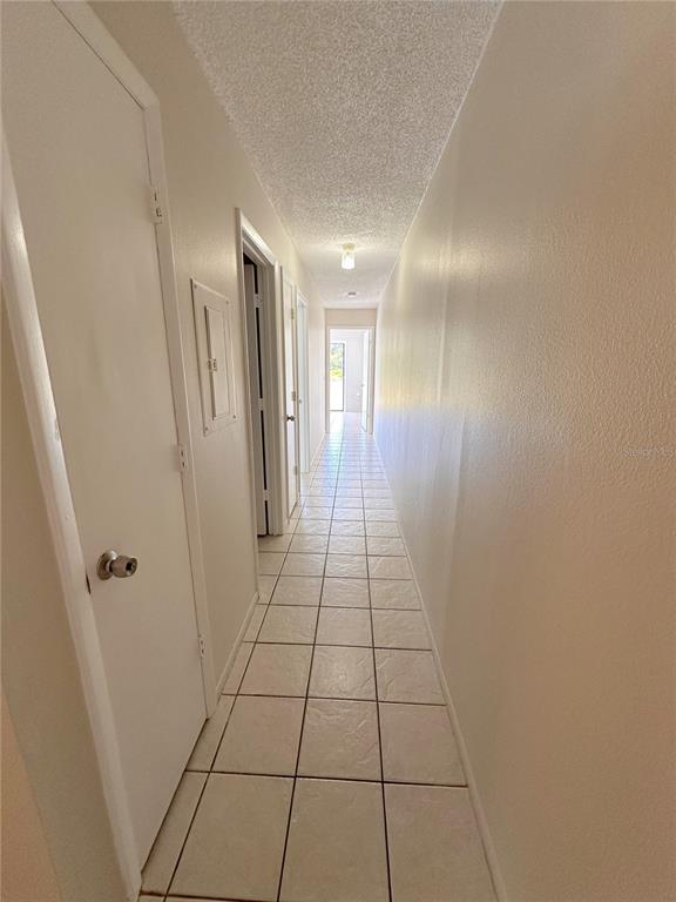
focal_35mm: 14
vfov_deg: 102.1
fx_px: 365
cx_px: 338
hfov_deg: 85.7
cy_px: 451
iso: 125
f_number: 2.2
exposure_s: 1/120
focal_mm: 2.22
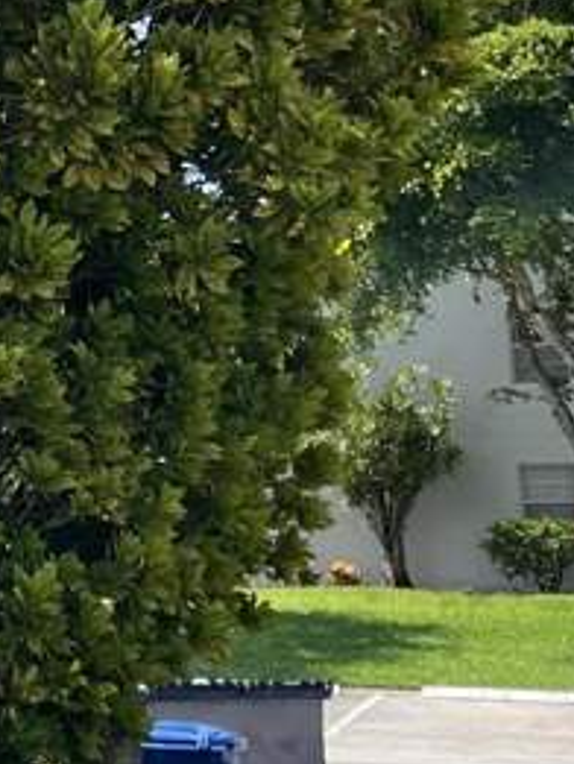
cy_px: 138
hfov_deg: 12.8
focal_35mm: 106
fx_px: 2342
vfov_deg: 18.3
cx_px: -445
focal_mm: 5.1
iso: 50
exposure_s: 1/1721
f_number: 1.6
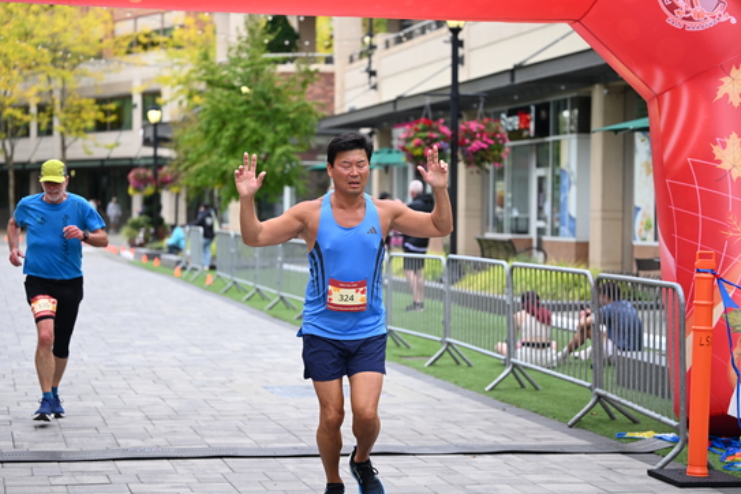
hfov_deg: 25.7
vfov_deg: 17.3
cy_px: 249
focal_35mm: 79
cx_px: 367
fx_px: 1626
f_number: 2.8
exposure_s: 1/1600
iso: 640
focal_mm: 78
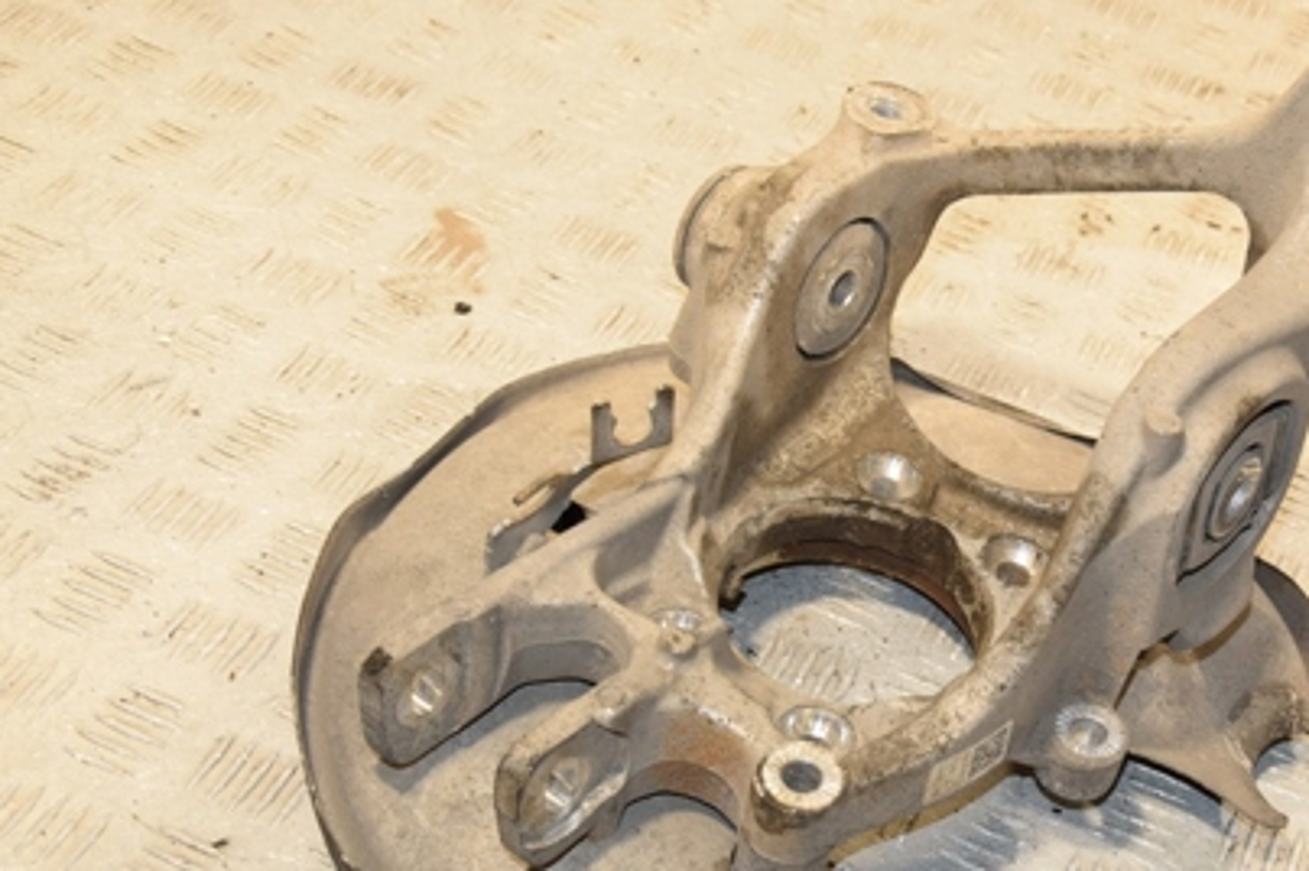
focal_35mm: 62
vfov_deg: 21.9
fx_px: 2252
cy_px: 504
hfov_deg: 31.8
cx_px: 991
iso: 800
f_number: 5.6
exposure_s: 1/200
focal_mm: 26
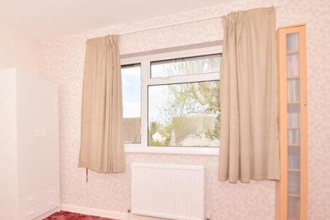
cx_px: 109
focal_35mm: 22
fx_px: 202
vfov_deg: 56.8
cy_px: 133
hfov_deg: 76.0
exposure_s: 1/200
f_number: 16
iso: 400
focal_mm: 10
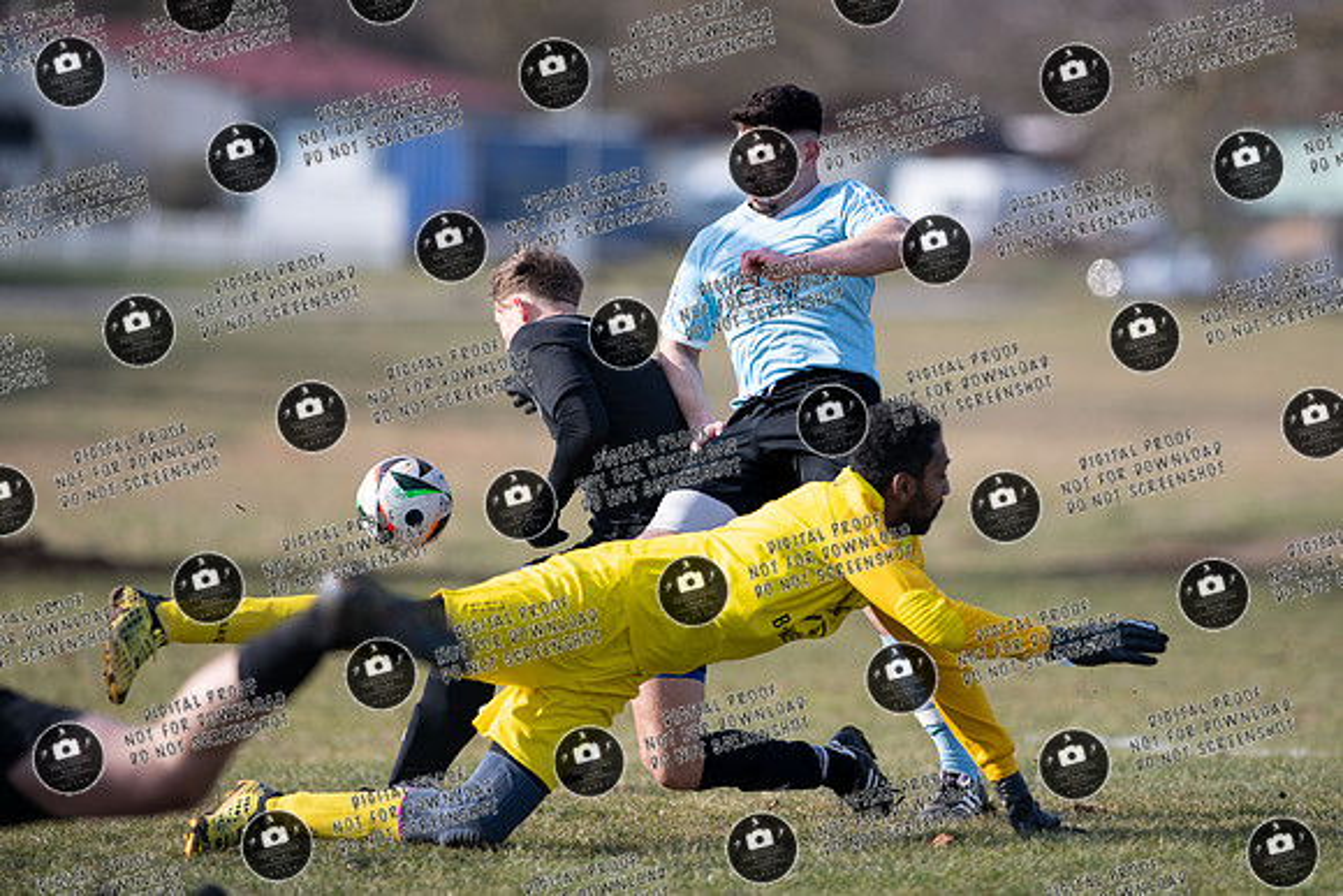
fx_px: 12777
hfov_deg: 6.0
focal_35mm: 342
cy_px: 408
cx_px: 754
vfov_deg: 4.0
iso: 180
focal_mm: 300
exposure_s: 1/1600
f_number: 3.2
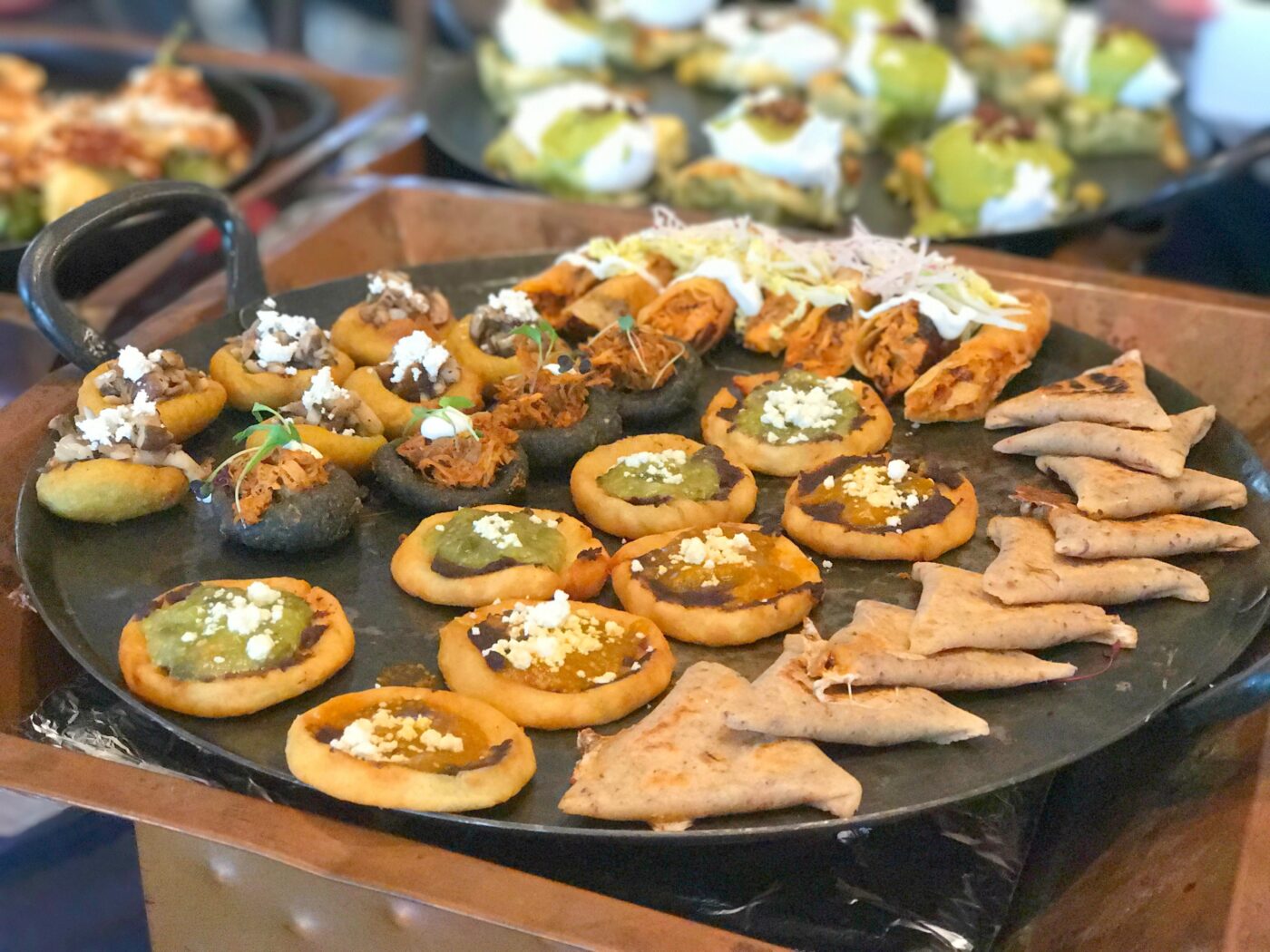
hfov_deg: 33.8
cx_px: 635
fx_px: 2091
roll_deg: -1.1
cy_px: 476
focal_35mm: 57
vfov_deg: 25.7
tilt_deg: -27.2
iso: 640
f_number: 2.8
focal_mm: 6.6
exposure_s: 1/60
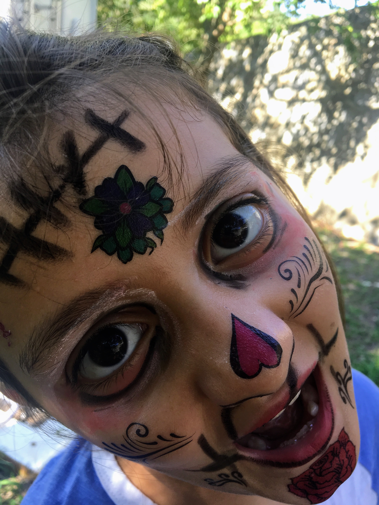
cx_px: 190
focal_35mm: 29
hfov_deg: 48.2
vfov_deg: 61.7
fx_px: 423
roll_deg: -8.4
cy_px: 252
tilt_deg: -20.0
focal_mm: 4.15
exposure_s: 1/120
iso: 32
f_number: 2.2
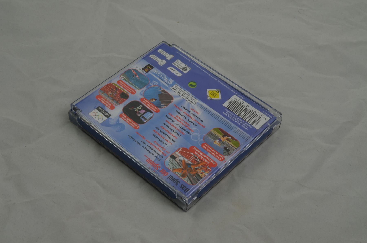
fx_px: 611
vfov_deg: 22.5
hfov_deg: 33.5
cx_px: 184
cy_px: 122
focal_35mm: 60
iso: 100
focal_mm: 40
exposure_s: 1/3
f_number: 20
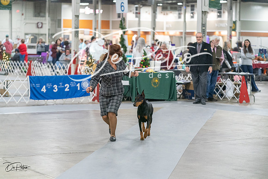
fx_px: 707
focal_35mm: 95
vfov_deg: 14.4
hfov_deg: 21.5
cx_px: 134
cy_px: 90
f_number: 2.8
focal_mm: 95
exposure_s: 1/320
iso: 6400
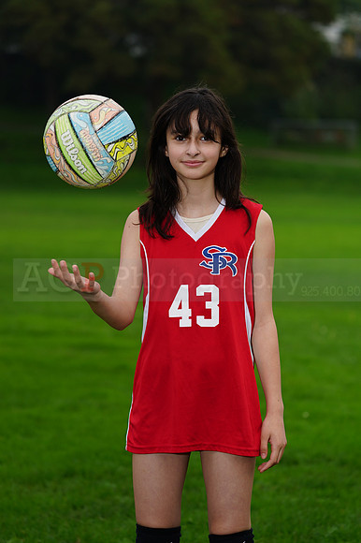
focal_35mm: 162
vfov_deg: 12.7
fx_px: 2439
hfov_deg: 8.5
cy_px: 272
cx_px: 180
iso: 200
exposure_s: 1/250
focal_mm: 162
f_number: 5
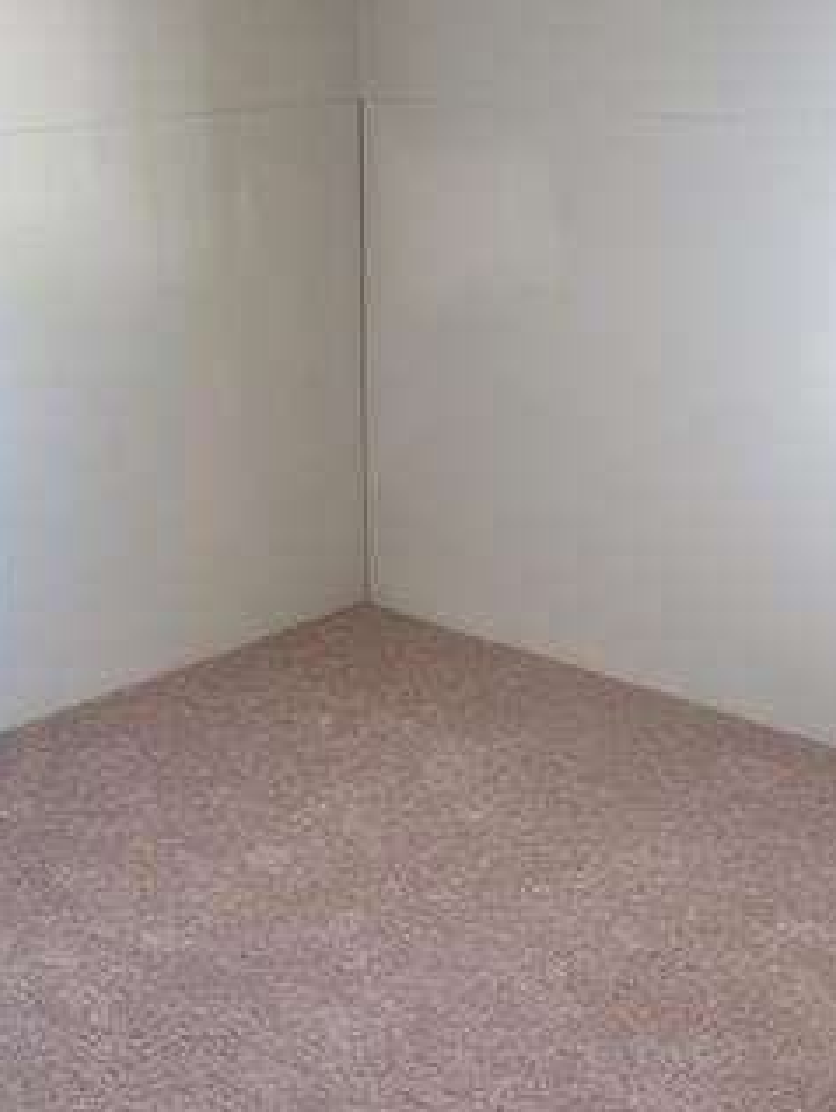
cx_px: 329
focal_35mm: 49
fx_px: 1576
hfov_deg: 29.6
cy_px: 822
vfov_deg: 38.0
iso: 320
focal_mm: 4.3
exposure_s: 1/51
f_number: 2.4
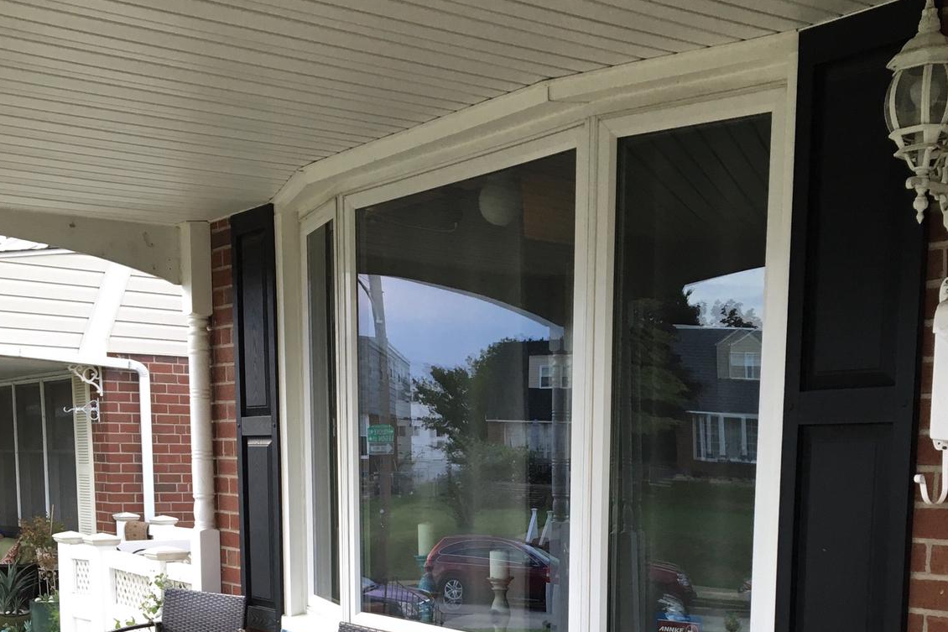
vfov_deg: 30.4
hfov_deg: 47.4
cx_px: 475
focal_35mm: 41
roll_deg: +0.1
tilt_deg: -9.1
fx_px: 1079
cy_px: 625
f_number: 2.2
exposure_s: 1/30
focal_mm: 4.15
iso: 25
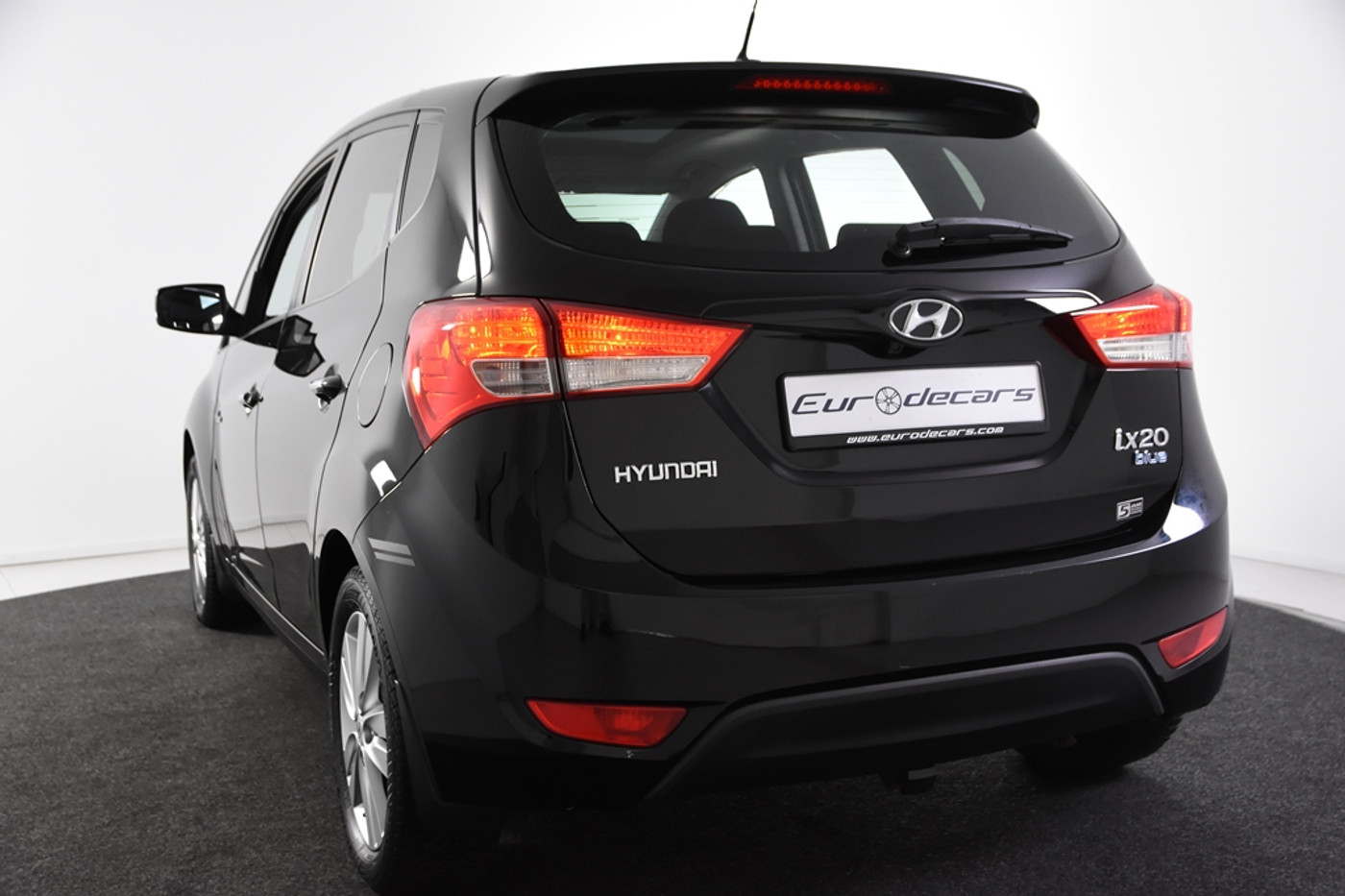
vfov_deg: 34.2
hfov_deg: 49.6
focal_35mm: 39
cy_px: 448
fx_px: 1457
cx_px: 672
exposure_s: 1/80
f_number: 4.5
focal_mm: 26
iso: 1600
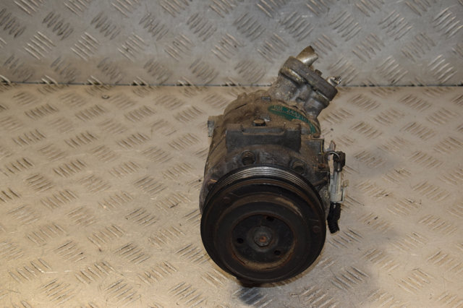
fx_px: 925
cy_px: 154
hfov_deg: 28.1
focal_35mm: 72
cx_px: 232
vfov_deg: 18.9
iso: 800
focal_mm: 48
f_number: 8
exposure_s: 1/200
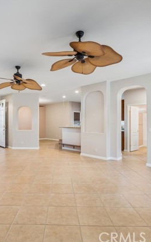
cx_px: 59
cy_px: 122
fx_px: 145
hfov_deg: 54.5
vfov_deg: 79.7
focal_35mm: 22
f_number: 9
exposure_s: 1/8
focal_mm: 14
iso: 400
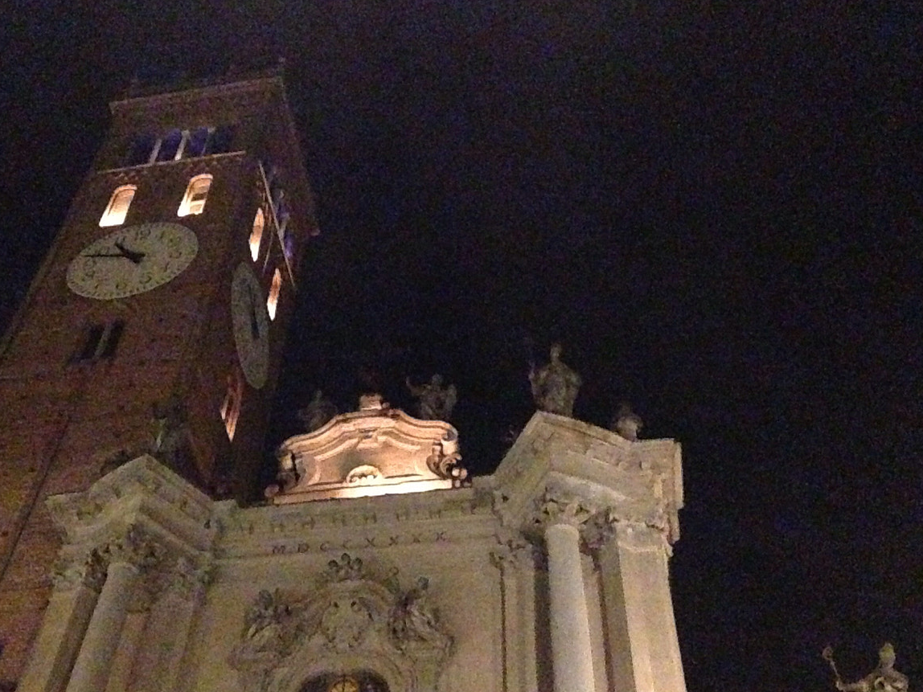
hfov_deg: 41.0
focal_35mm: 46
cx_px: 363
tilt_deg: +47.7
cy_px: 435
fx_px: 1227
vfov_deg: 31.4
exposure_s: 1/15
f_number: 2.4
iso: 2500
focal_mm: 4.12
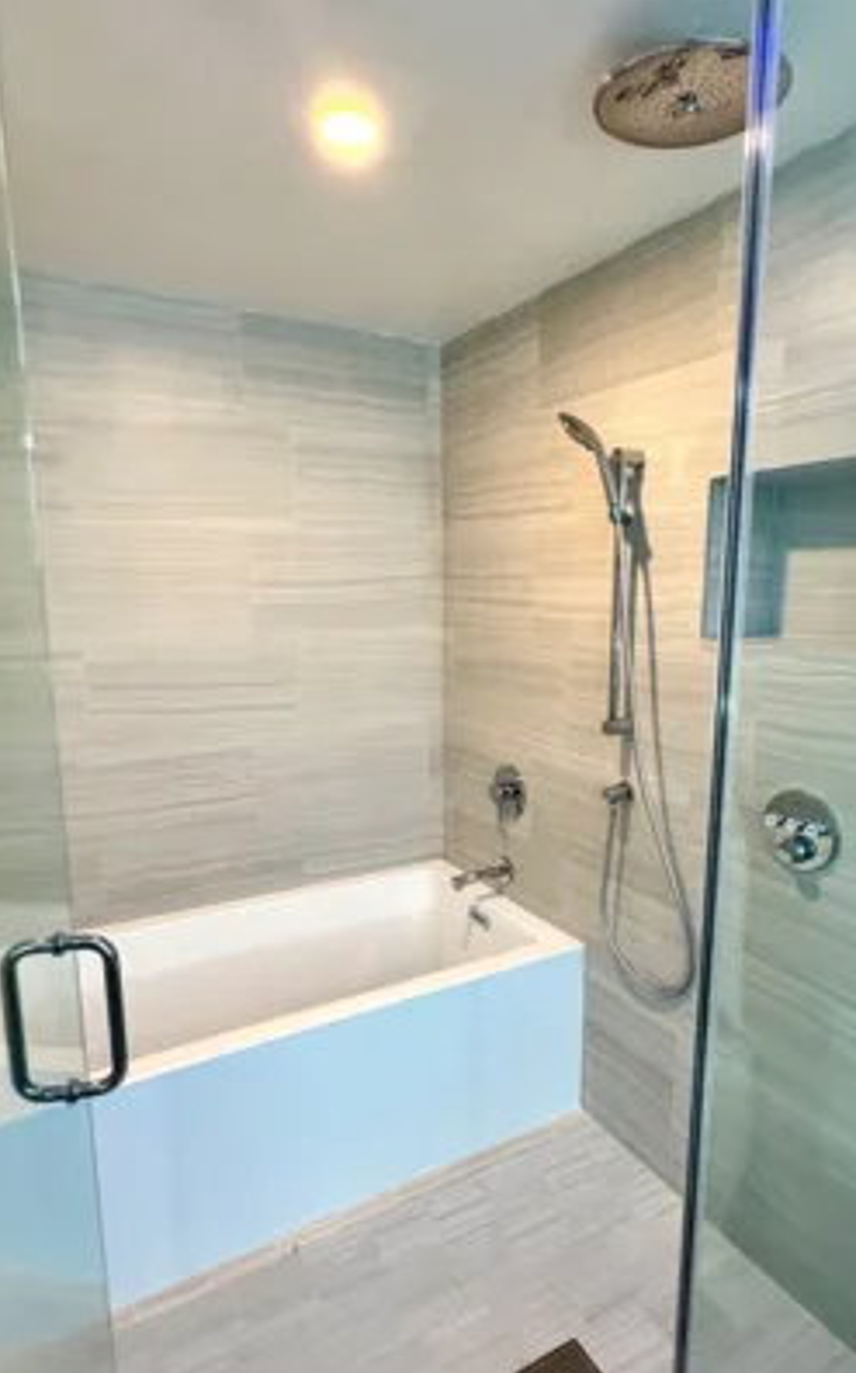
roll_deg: -0.2
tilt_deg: -9.5
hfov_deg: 57.2
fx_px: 785
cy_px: 721
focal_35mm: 21
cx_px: 447
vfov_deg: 82.3
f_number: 2.2
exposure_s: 1/60
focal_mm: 2.22
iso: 160
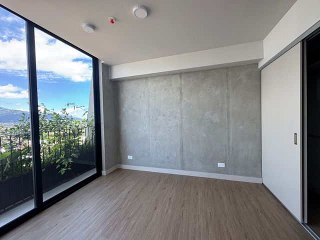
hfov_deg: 102.1
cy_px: 120
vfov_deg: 85.7
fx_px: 129
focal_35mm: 14
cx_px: 160
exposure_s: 1/99
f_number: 2.2
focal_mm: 2.22
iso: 64
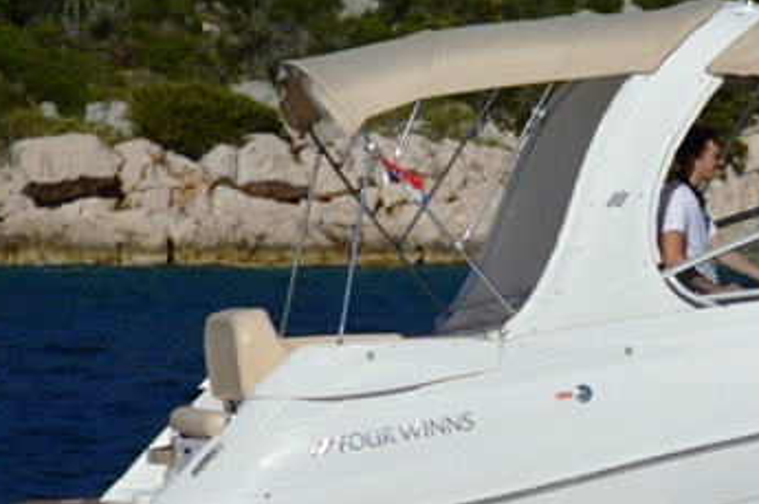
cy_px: 374
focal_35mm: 314
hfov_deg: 6.5
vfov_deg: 4.4
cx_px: 860
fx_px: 6611
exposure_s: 1/4000
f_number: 5.3
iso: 180
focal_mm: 80
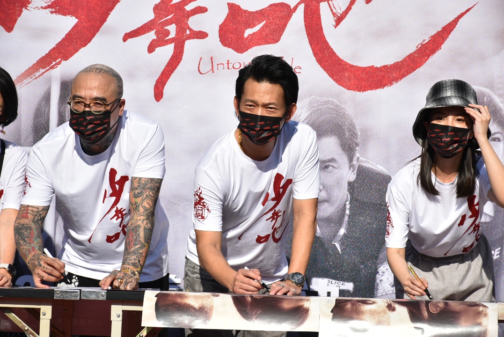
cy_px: 168
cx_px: 252
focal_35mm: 150
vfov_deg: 9.2
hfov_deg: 13.7
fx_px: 2102
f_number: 8
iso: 200
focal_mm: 100
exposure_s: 1/1000
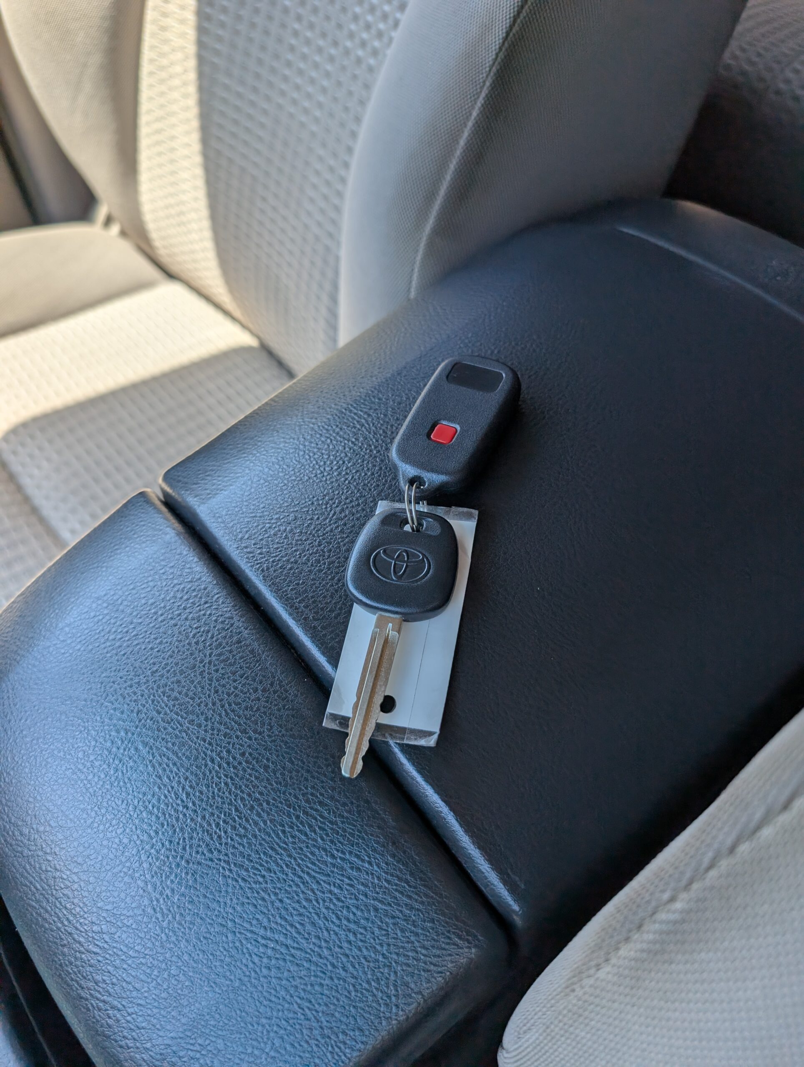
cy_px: 534
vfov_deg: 71.5
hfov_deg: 56.9
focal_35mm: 24
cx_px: 402
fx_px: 741
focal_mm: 6.9
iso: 19
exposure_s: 1/280
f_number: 1.68
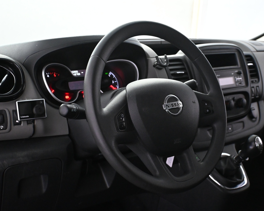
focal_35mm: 47
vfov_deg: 31.9
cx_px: 156
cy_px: 105
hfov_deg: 39.2
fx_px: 369
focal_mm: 27.5
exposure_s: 1/60
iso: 4500
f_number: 4.5
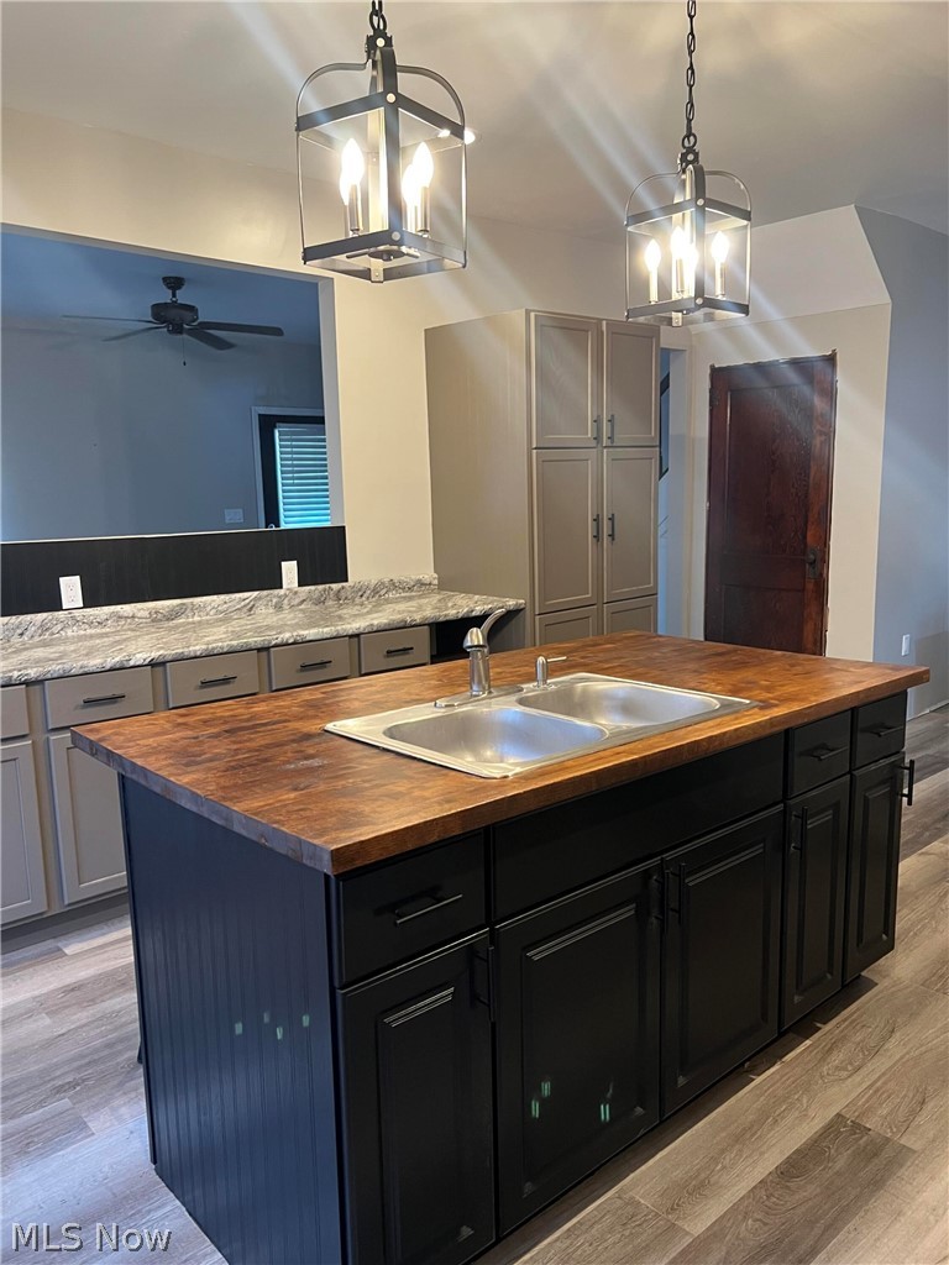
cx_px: 474
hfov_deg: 53.1
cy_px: 632
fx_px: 950
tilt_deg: -9.4
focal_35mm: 26
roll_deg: +0.7
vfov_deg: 67.3
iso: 320
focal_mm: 5.7
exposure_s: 1/60
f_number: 1.5
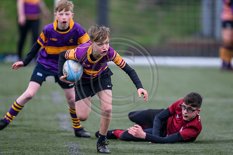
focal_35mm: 560
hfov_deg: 3.7
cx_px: 116
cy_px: 78
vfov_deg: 2.5
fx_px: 3625
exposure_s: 1/1600
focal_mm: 560
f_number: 4
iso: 640
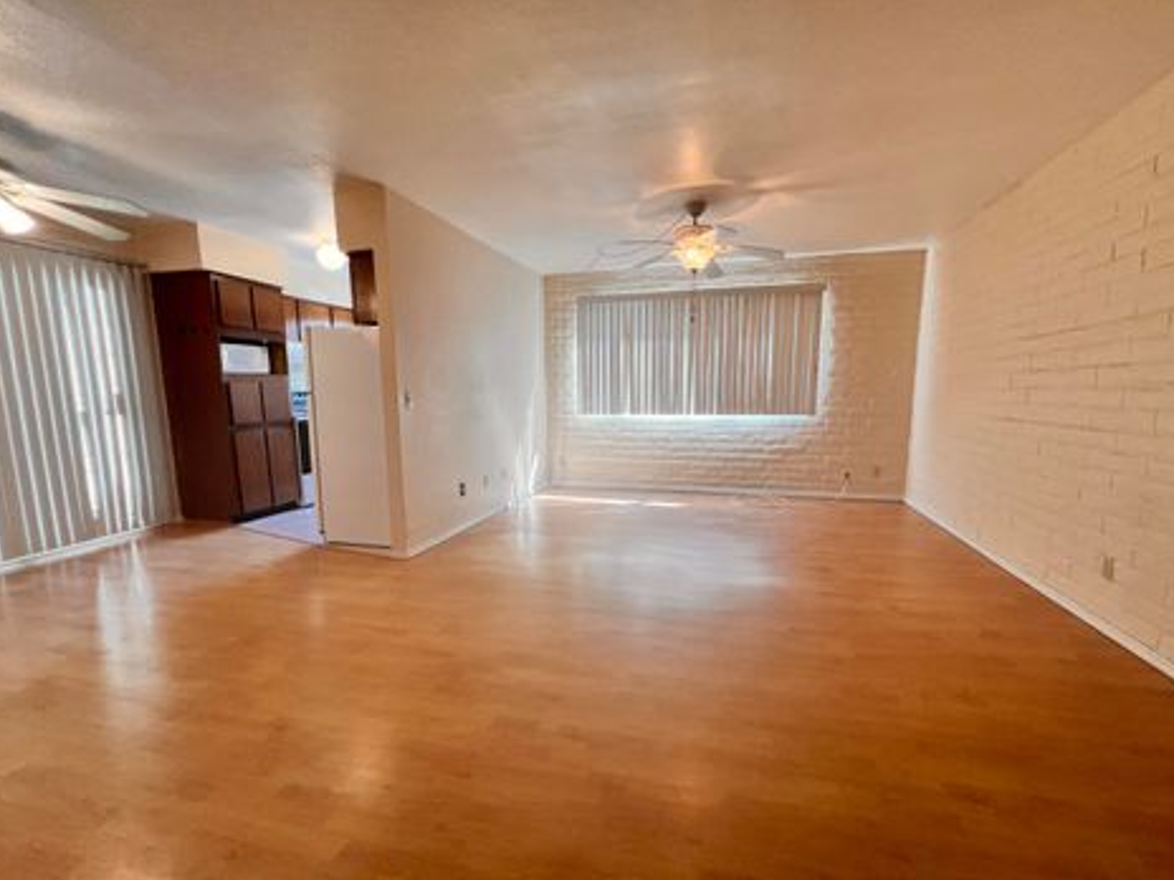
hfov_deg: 102.0
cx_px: 617
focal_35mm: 14
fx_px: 475
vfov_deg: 85.6
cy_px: 464
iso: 100
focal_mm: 1.57
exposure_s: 1/120
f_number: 1.8
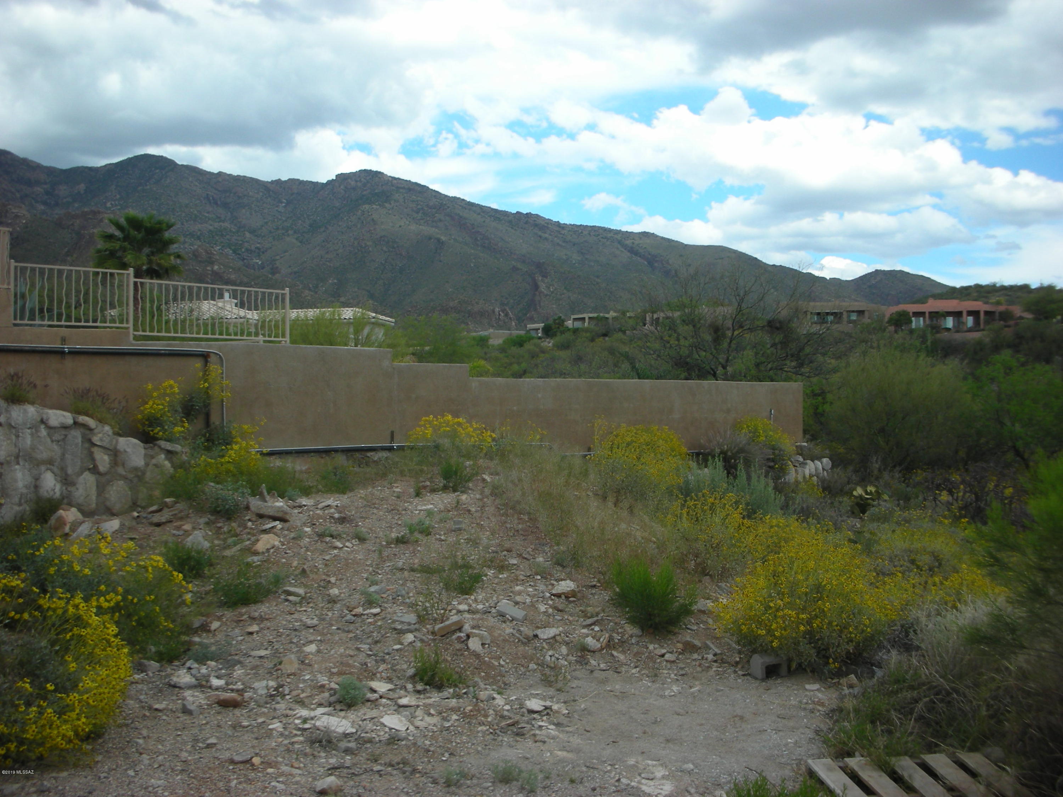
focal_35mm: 35
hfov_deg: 52.6
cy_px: 398
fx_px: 1075
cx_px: 532
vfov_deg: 40.7
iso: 50
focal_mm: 5.8
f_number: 8.5
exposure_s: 1/66.2
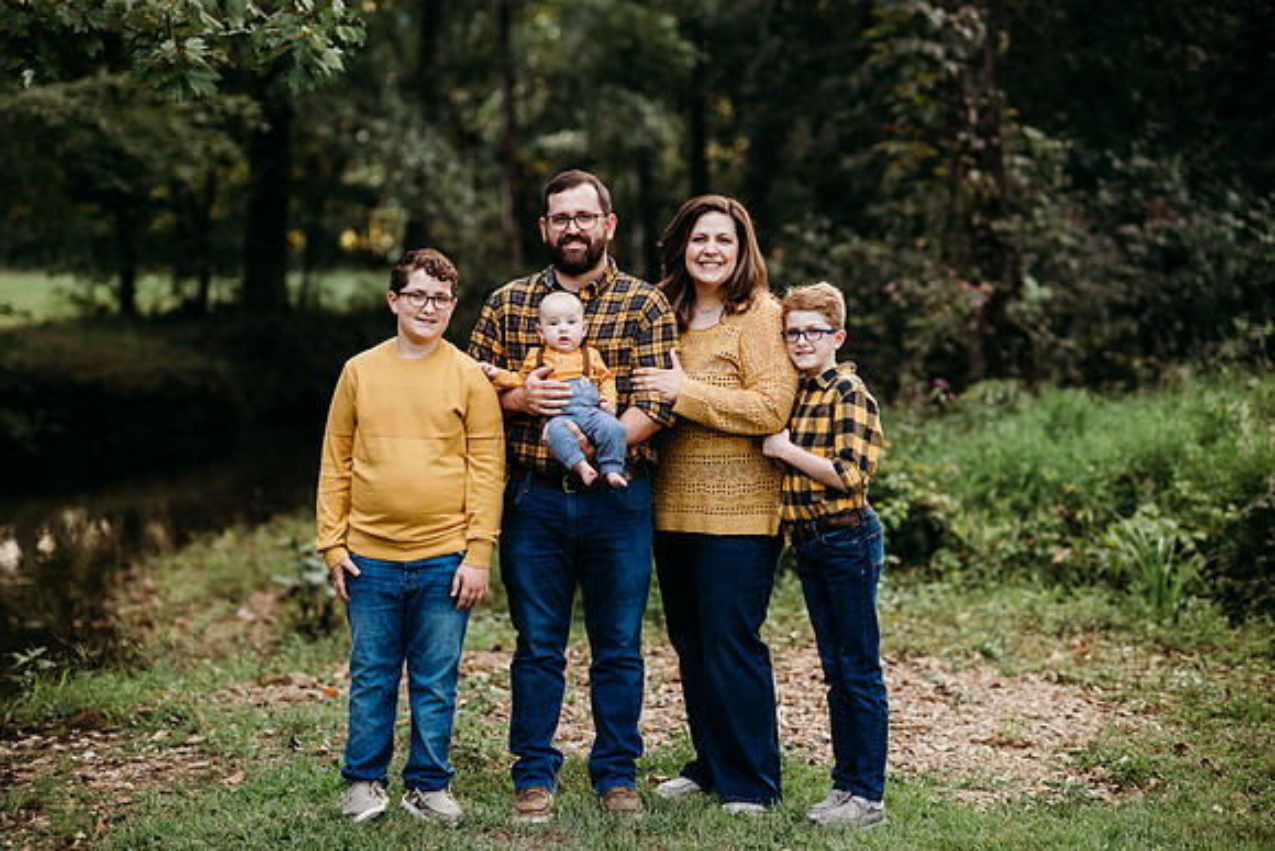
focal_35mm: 85
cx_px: 638
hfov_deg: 23.9
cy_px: 426
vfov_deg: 16.1
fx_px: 3011
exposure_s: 1/200
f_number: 2.2
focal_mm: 85
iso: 125
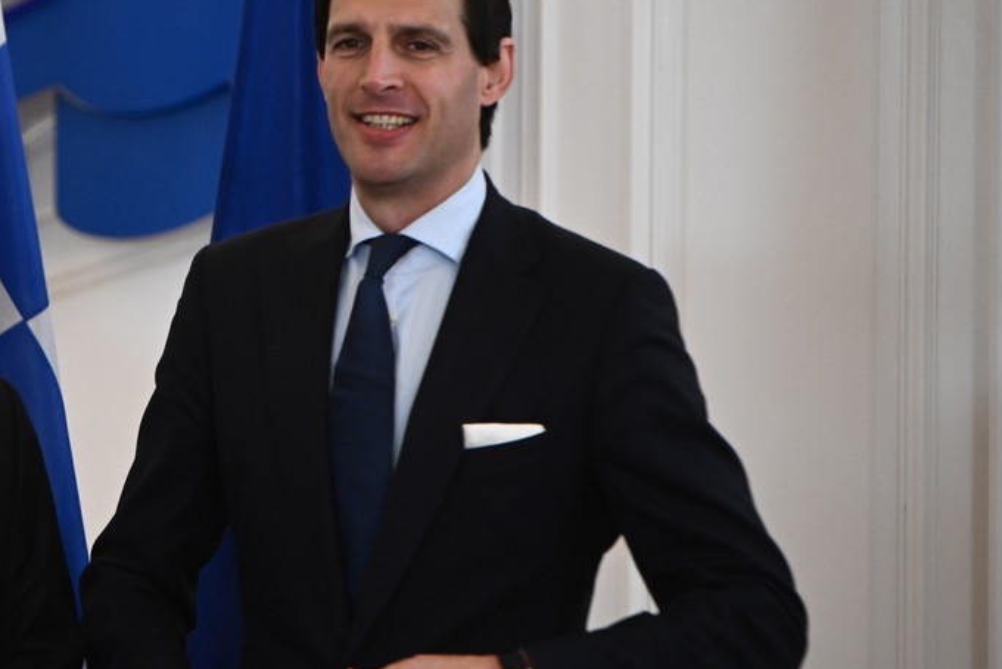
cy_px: 345
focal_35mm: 291
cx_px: 152
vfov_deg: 4.7
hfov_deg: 7.1
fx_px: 8103
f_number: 3.2
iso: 1600
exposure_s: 1/500
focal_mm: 165
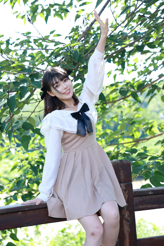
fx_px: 478
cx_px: 82
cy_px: 123
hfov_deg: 19.5
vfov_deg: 28.8
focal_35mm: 70
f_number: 2.8
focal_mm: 70
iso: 125
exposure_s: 1/200
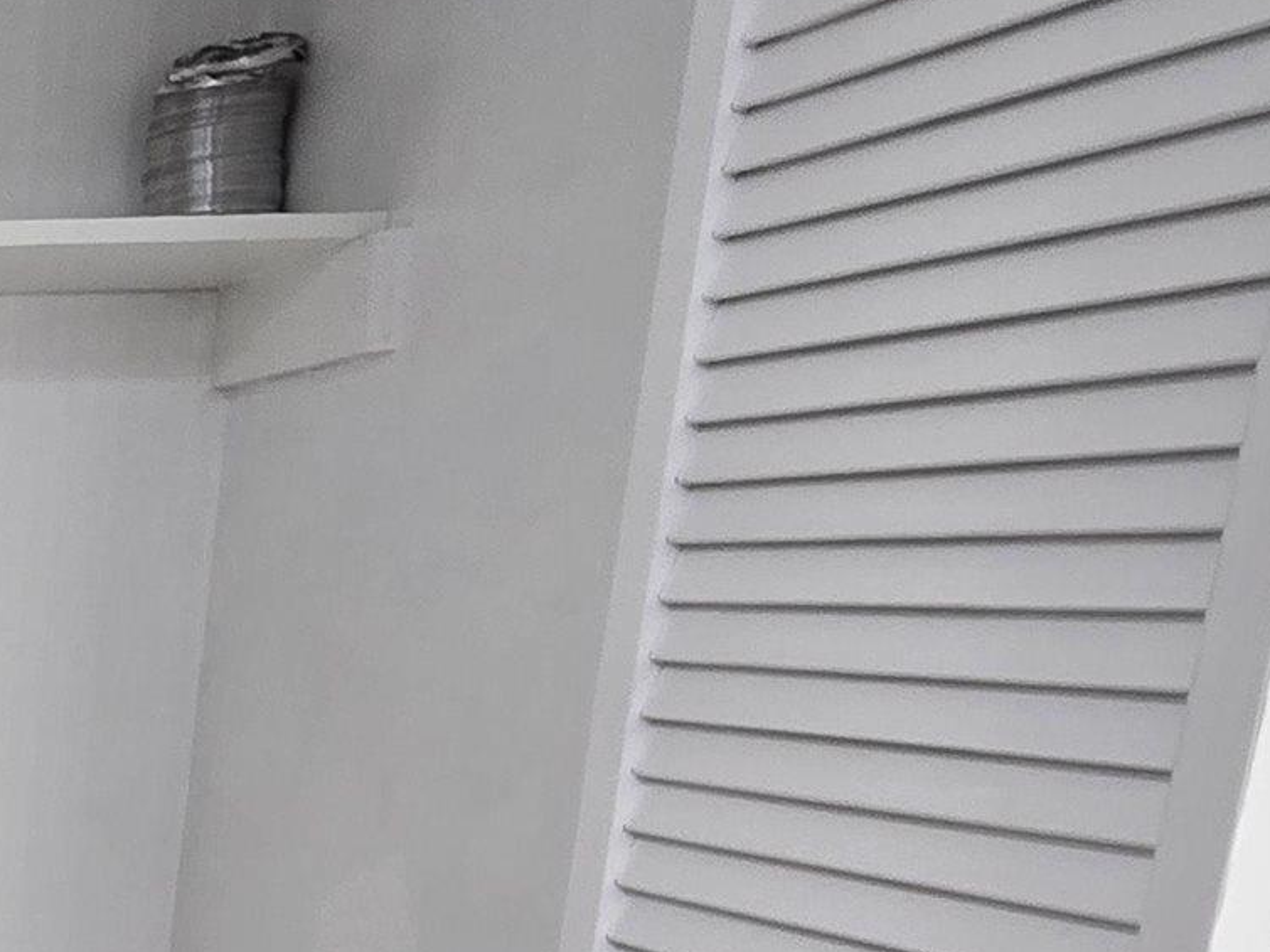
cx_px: -793
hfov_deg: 24.5
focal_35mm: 53
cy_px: 1082
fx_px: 1944
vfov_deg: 25.3
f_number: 2.2
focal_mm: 2.2
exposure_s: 1/60
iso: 100
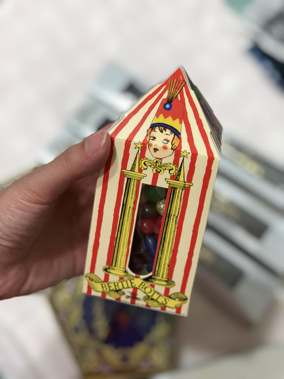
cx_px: 142
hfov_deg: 25.7
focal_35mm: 57
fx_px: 624
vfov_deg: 33.8
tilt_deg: -65.8
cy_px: 190
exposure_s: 1/60
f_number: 2.8
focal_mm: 6.6
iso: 400
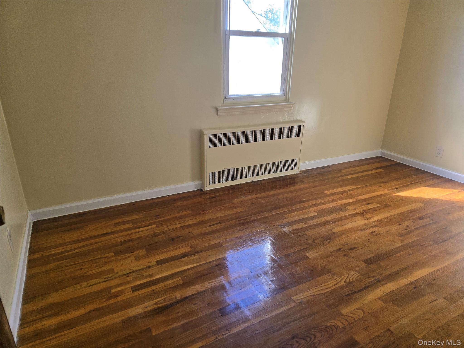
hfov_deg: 73.9
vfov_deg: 58.9
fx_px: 308
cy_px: 174
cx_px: 232
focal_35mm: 23
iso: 80
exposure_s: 1/180
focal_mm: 6.3
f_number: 1.7
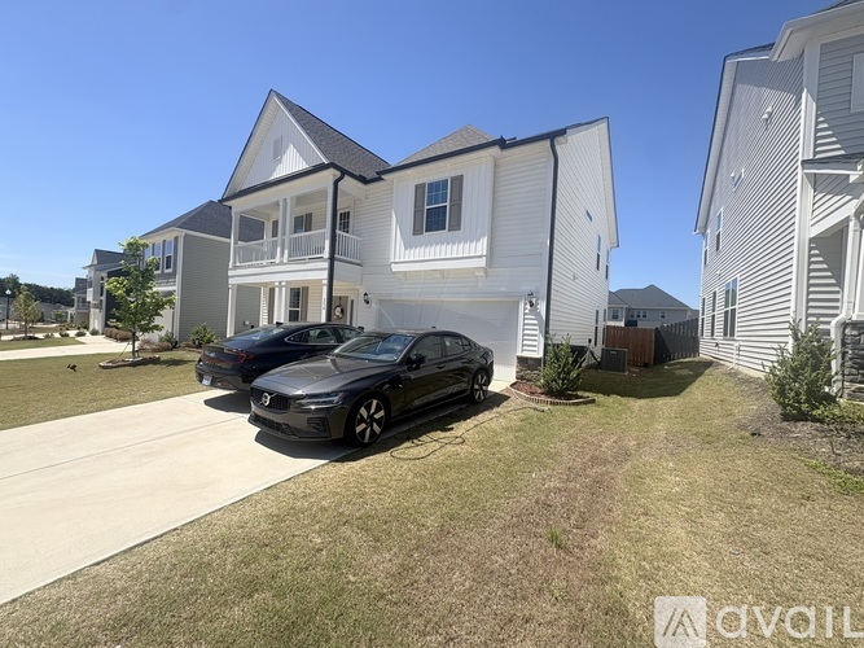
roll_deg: -1.2
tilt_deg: +1.0
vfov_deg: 85.7
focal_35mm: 14
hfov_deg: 102.1
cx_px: 432
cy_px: 324
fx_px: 349
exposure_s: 1/1709
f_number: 2.2
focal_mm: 2.22
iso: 40
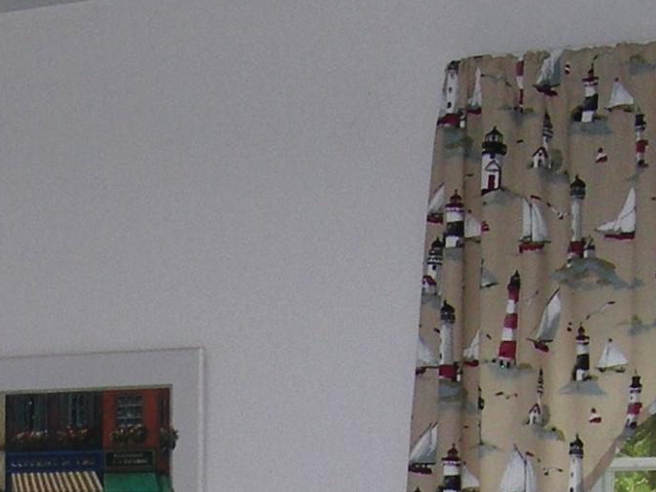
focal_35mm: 167
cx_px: -121
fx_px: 3164
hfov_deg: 11.6
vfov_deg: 8.4
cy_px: 1025
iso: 50
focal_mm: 7.8
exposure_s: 1/60.1
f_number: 2.8
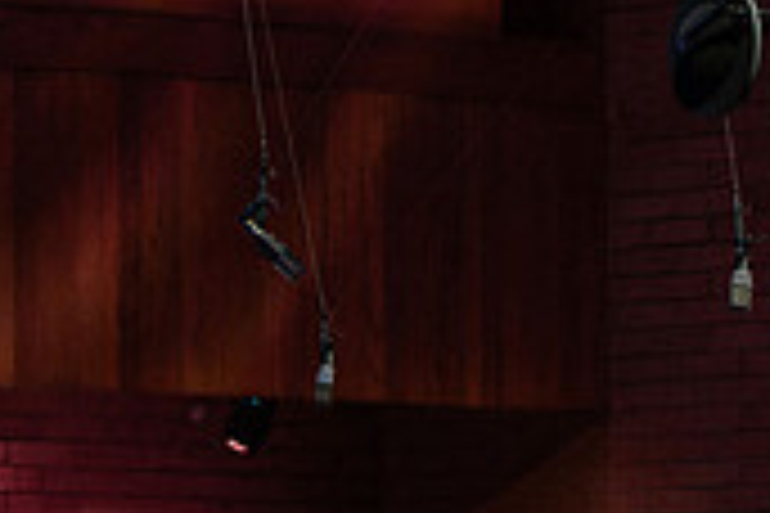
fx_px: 6673
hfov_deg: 6.5
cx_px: -244
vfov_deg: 4.4
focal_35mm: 312
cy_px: 706
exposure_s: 1/500
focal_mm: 70
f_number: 2.8
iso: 3200
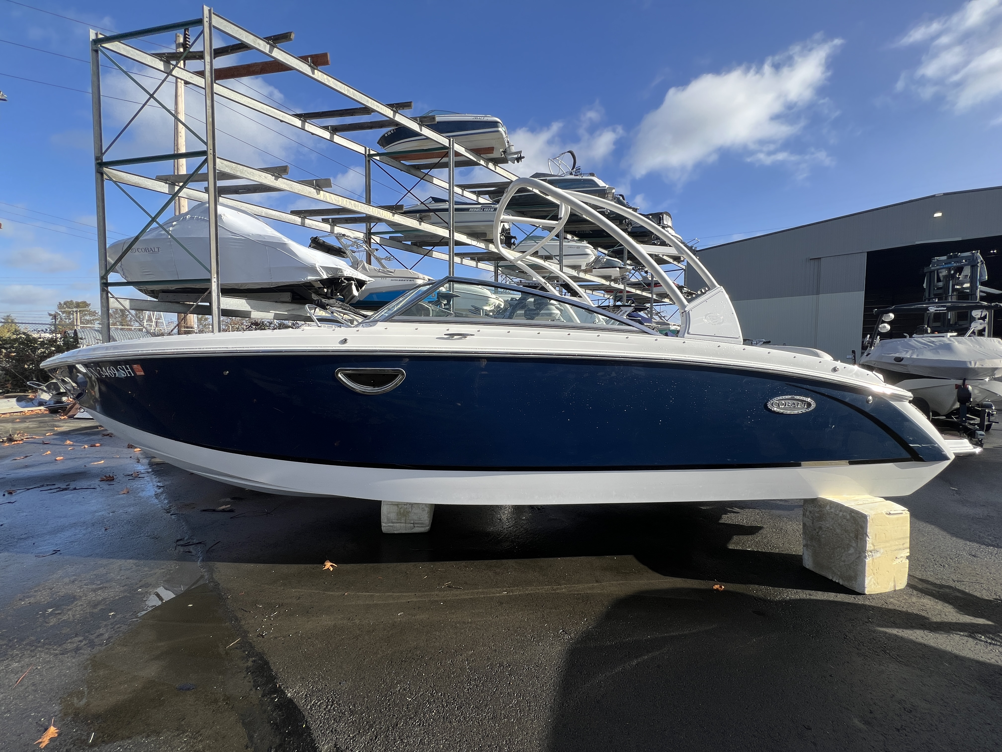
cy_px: 376
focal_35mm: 13
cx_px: 501
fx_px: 376
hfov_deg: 106.2
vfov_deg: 89.9
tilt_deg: -3.6
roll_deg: -0.4
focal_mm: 1.57
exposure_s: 1/960
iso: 32
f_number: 1.8
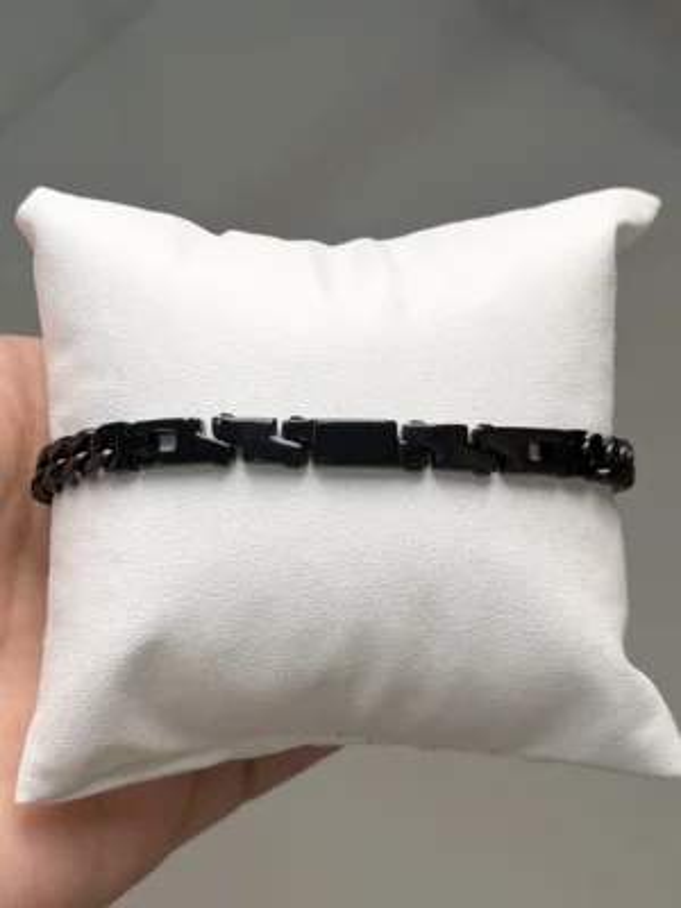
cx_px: 340
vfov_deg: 39.7
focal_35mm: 48
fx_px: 1259
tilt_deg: -60.1
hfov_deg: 30.3
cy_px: 454
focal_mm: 6.76
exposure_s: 1/561
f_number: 1.78
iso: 80
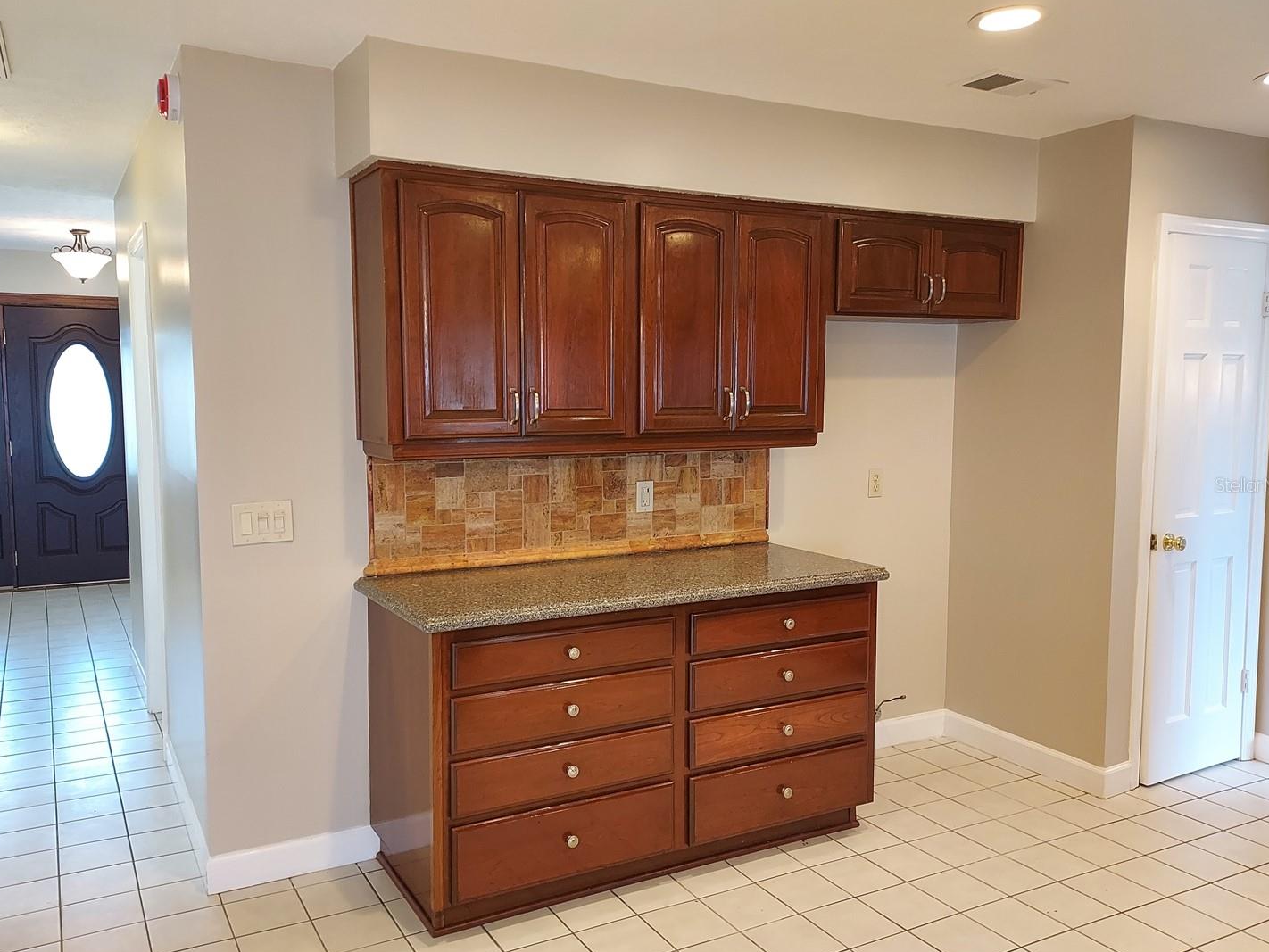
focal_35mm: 27
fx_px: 990
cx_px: 585
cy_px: 484
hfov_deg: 65.2
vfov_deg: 51.4
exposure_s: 1/60
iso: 400
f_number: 1.8
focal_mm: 4.6
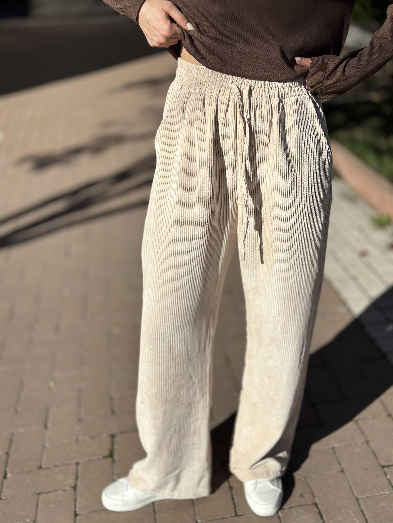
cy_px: 262
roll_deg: +1.8
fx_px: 727
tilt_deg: -25.4
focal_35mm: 48
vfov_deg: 39.7
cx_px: 196
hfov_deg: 30.3
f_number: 1.78
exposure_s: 1/13699
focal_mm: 6.86
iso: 100
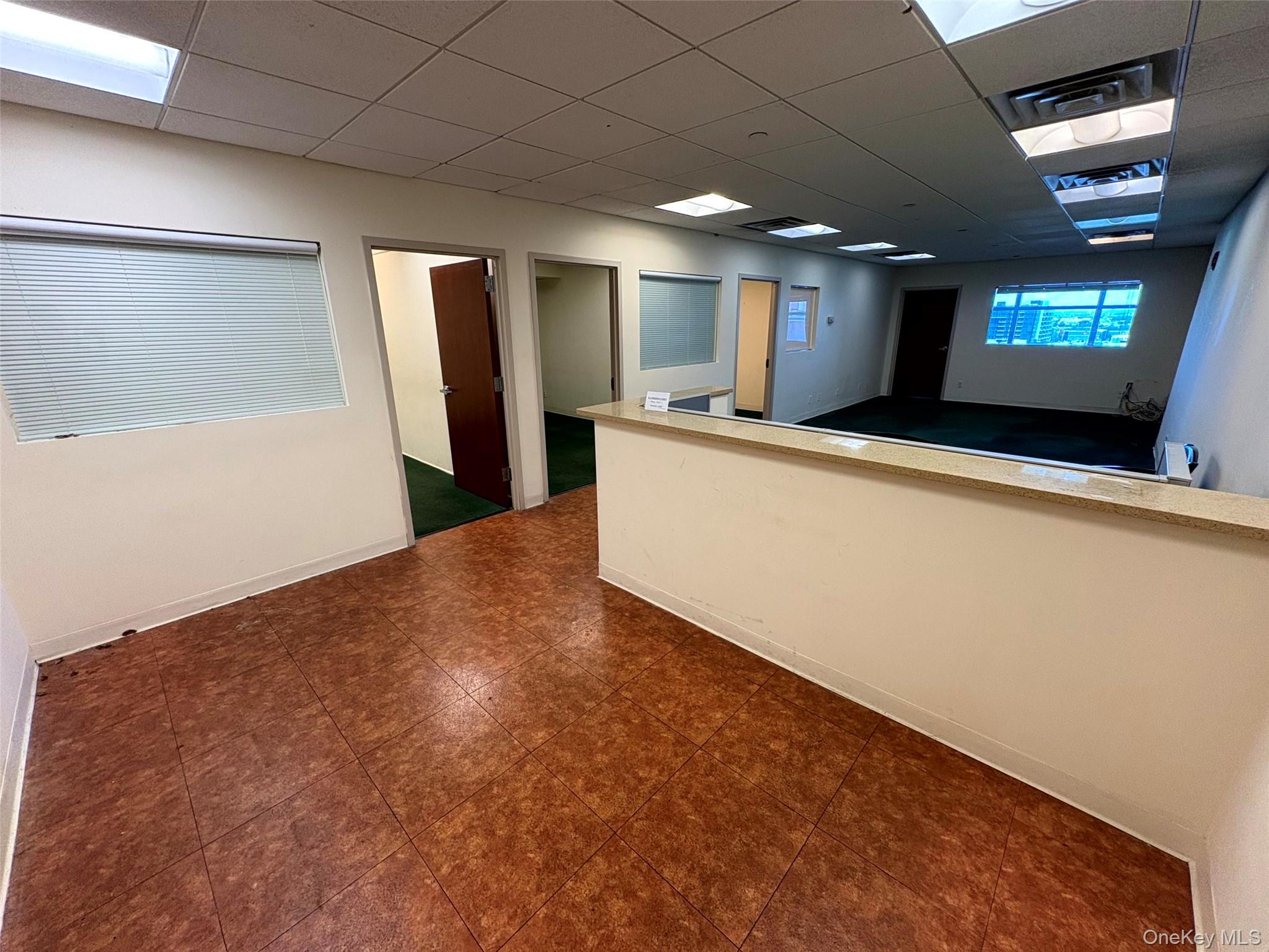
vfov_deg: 85.7
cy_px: 476
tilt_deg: -16.9
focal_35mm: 14
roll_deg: +1.5
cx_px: 634
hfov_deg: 102.1
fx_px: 513
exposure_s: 1/60
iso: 125
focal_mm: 2.22
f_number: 2.2
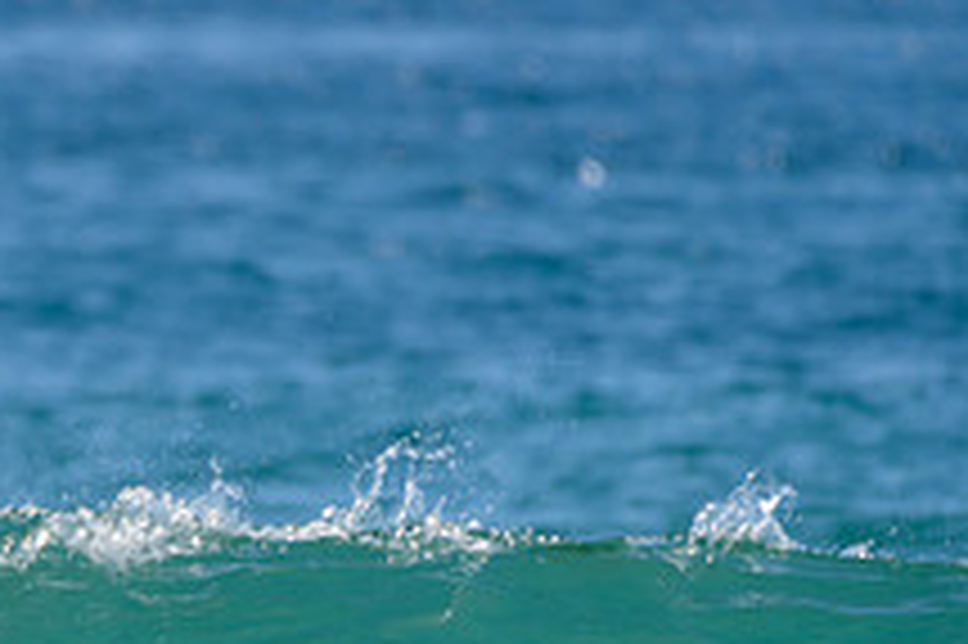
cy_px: 606
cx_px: -349
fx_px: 44412
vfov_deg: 0.8
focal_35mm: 1653
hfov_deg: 1.2
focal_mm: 500
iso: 125
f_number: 5.6
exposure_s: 1/2000
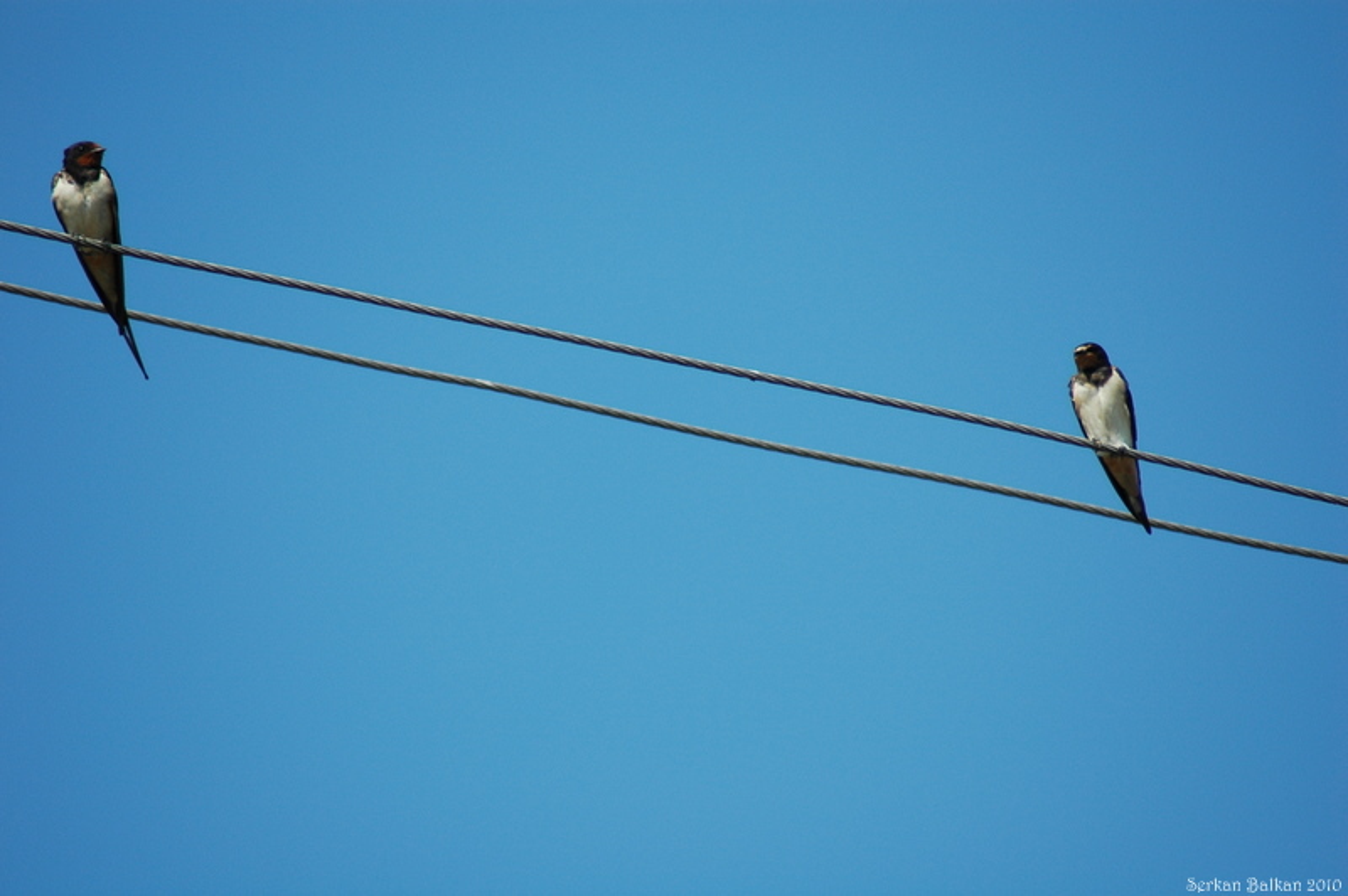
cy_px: 448
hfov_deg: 4.6
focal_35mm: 450
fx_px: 16836
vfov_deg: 3.0
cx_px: 674
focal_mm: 300
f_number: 5.6
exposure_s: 1/1250
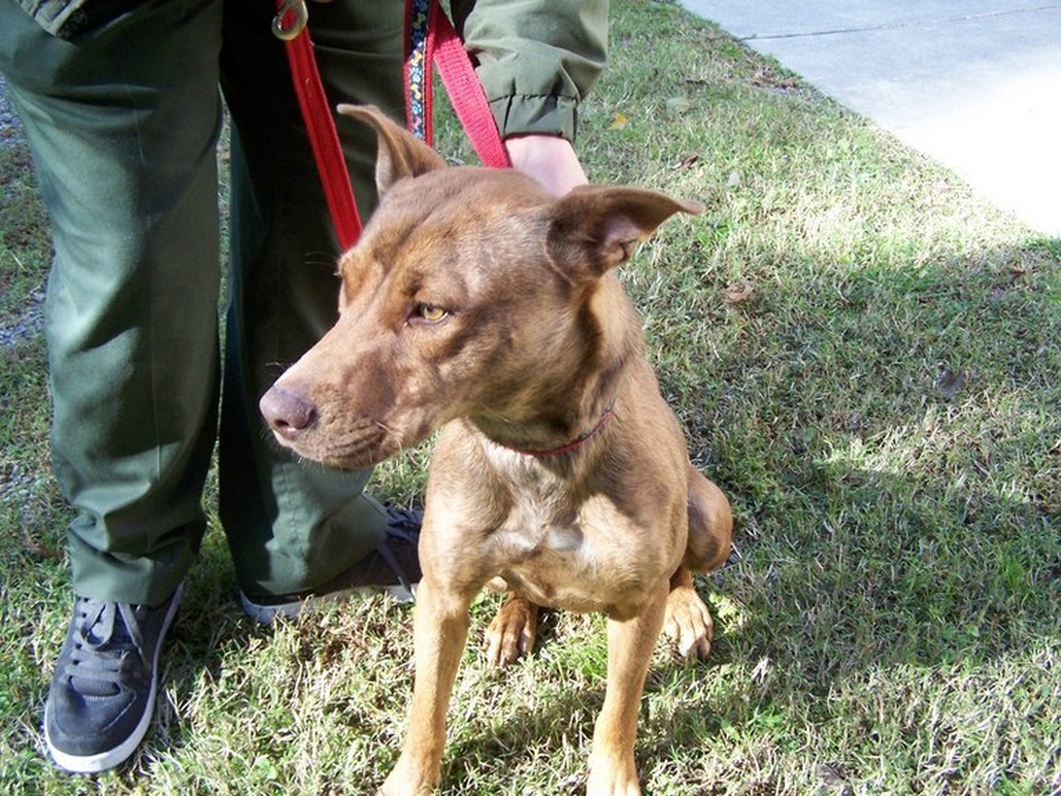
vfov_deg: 37.7
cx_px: 530
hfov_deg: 49.0
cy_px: 398
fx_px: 1165
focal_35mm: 38
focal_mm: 6.3
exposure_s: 1/180
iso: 140
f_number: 2.8
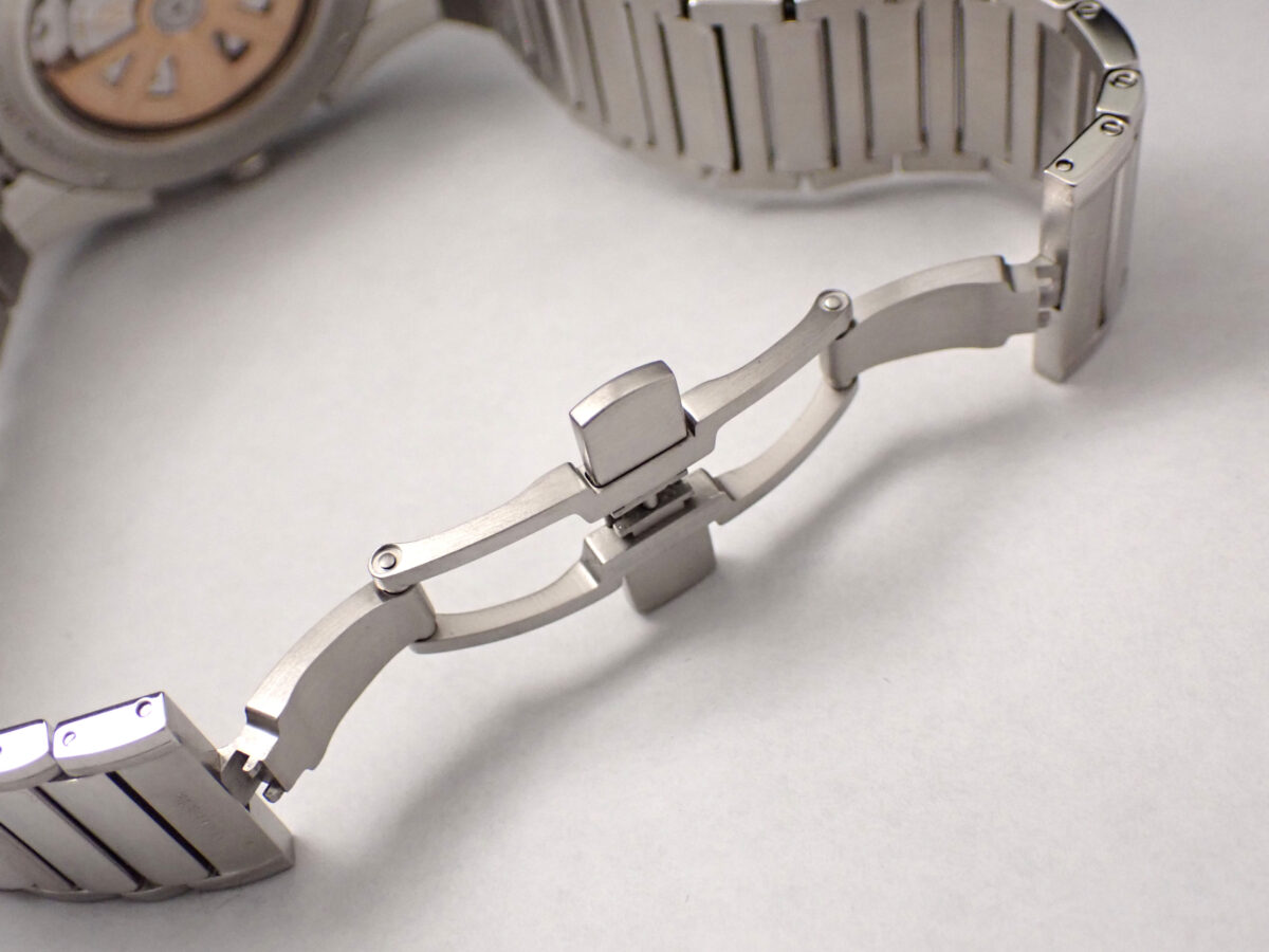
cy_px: 476
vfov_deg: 30.9
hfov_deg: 40.4
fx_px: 1723
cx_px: 634
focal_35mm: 47
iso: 800
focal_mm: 8.4
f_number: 3.1
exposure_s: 1/160
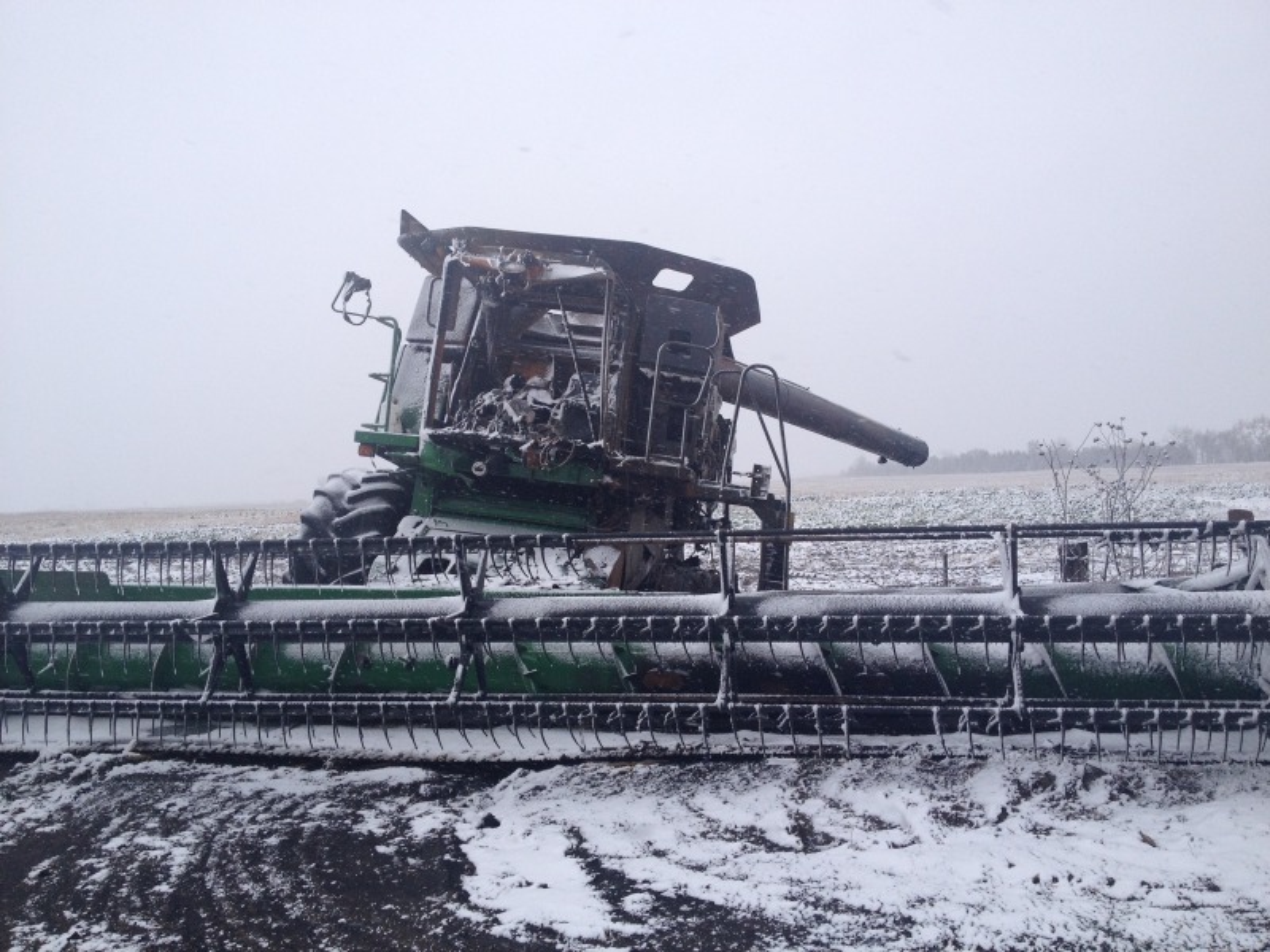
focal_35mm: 35
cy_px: 476
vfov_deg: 40.7
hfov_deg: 52.6
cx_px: 635
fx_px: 1284
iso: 50
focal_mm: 4.28
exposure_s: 1/330
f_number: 2.4
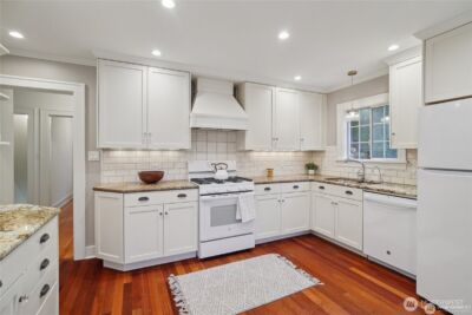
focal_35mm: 16
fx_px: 210
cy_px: 158
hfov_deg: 96.7
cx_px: 236
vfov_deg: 73.8
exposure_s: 1/50
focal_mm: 16
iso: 1600
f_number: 8
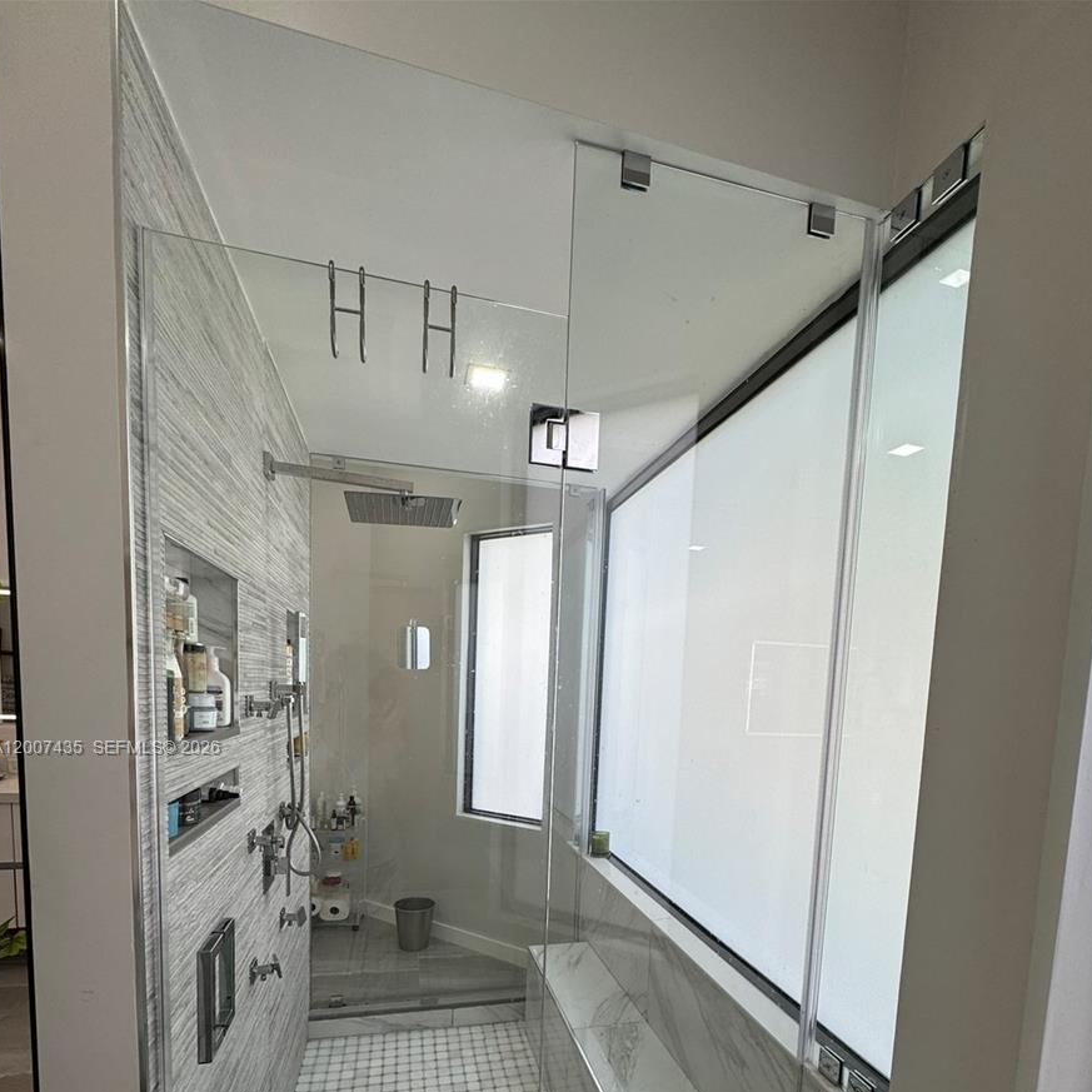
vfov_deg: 80.5
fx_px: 607
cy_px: 749
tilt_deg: -5.4
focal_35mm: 17
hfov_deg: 84.0
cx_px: 552
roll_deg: -2.2
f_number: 2.2
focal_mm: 2.22
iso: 40
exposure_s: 1/127
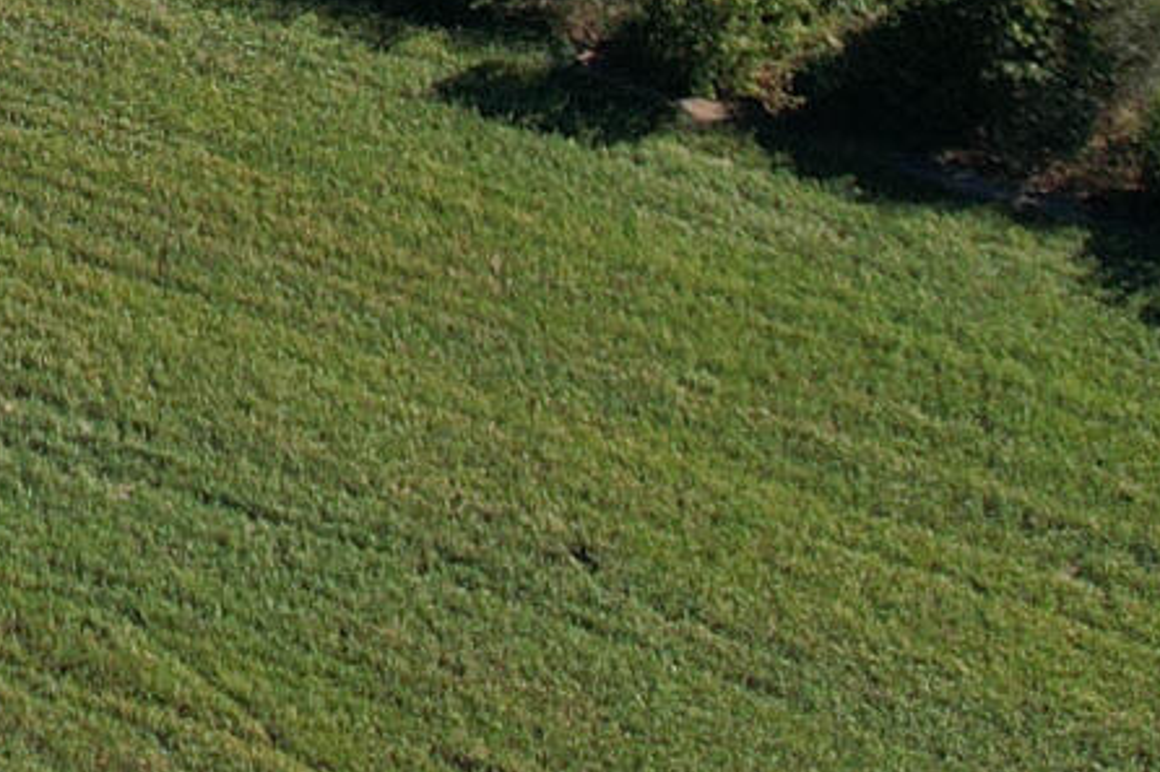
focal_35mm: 148
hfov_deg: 13.5
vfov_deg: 8.0
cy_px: -1492
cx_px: -192
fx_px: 4767
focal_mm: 8.38
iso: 150
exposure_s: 1/500
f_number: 2.8
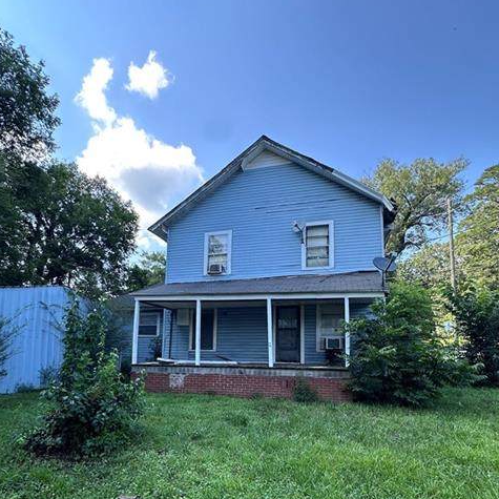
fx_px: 326
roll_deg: -1.2
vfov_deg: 72.9
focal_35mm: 20
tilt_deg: +6.2
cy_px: 326
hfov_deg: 74.8
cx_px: 248
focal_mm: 2.22
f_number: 2.2
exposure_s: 1/326
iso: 40
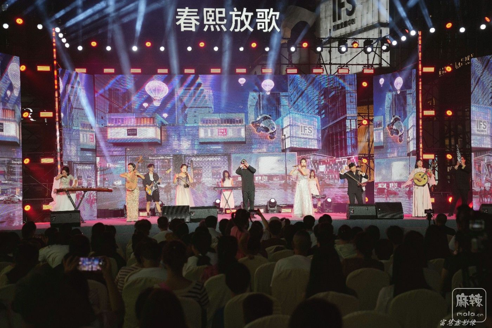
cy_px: 164
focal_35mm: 67
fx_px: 915
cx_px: 246
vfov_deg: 20.3
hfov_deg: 30.1
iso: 160
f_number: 4.5
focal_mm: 67
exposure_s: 1/125
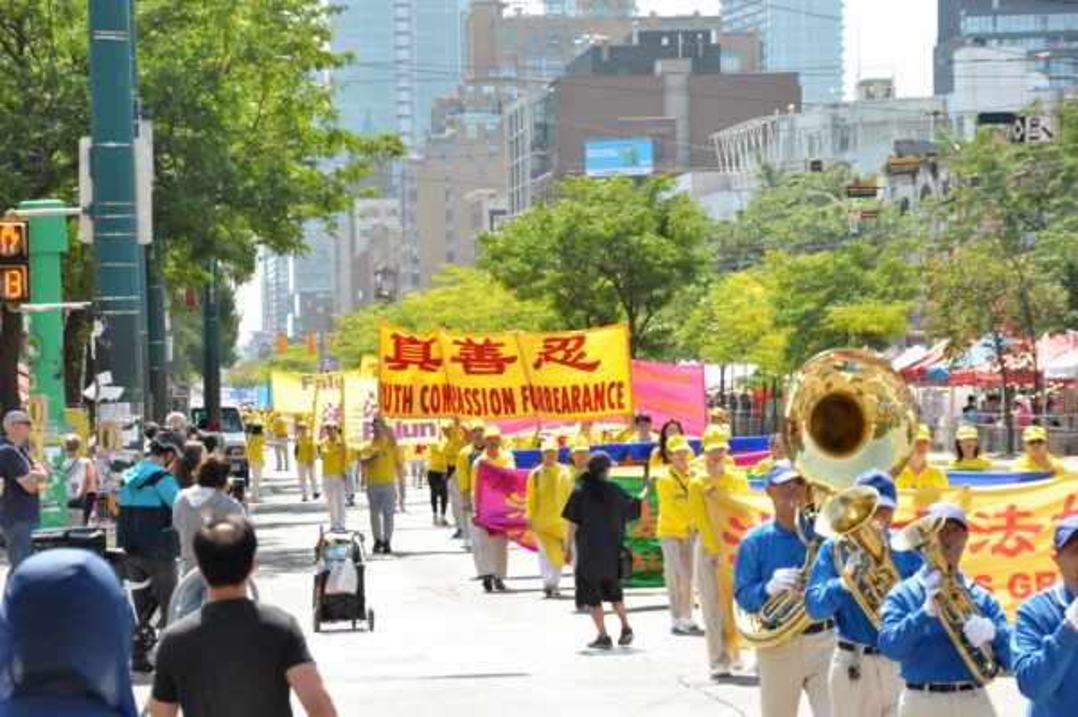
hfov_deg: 17.1
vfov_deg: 11.4
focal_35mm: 120
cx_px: 539
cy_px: 358
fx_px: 3590
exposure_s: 1/800
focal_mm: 80
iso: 800
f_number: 7.1
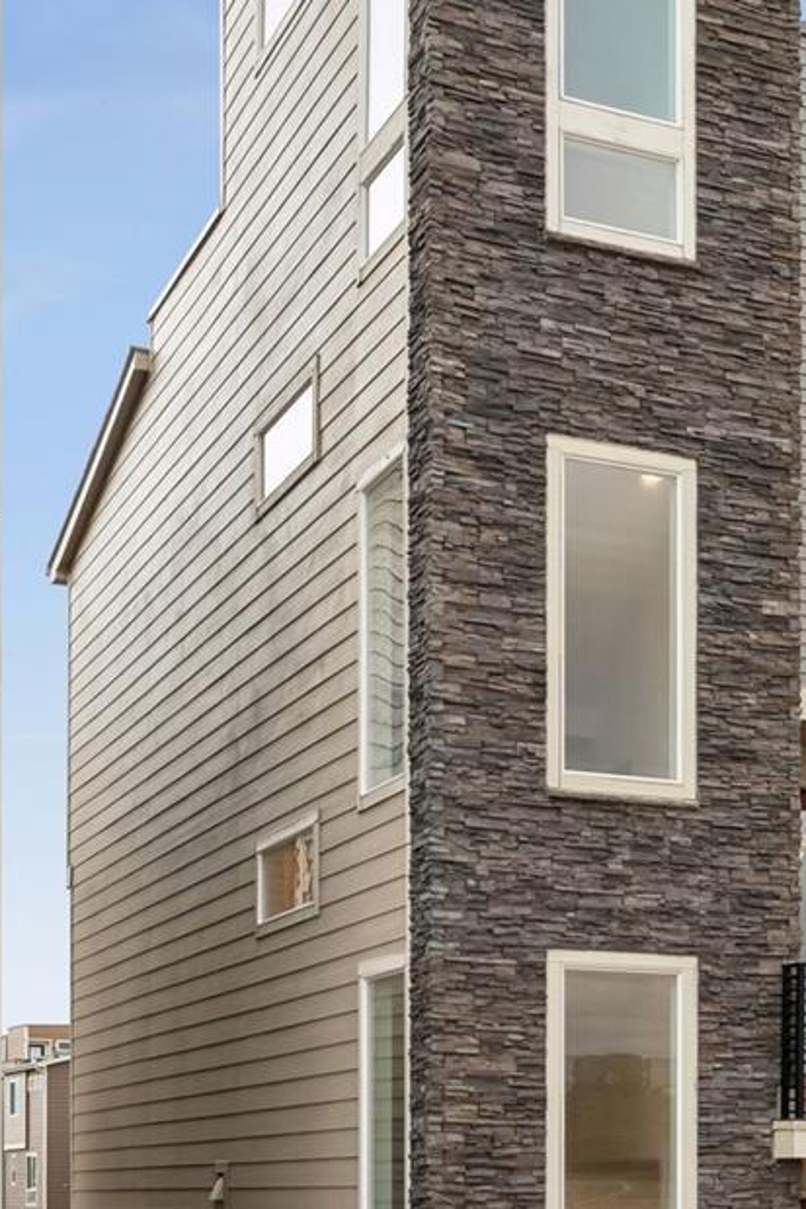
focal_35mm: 62
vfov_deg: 32.3
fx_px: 2081
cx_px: 767
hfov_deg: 21.3
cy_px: 693
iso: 400
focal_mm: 32
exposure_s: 1/60
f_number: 9
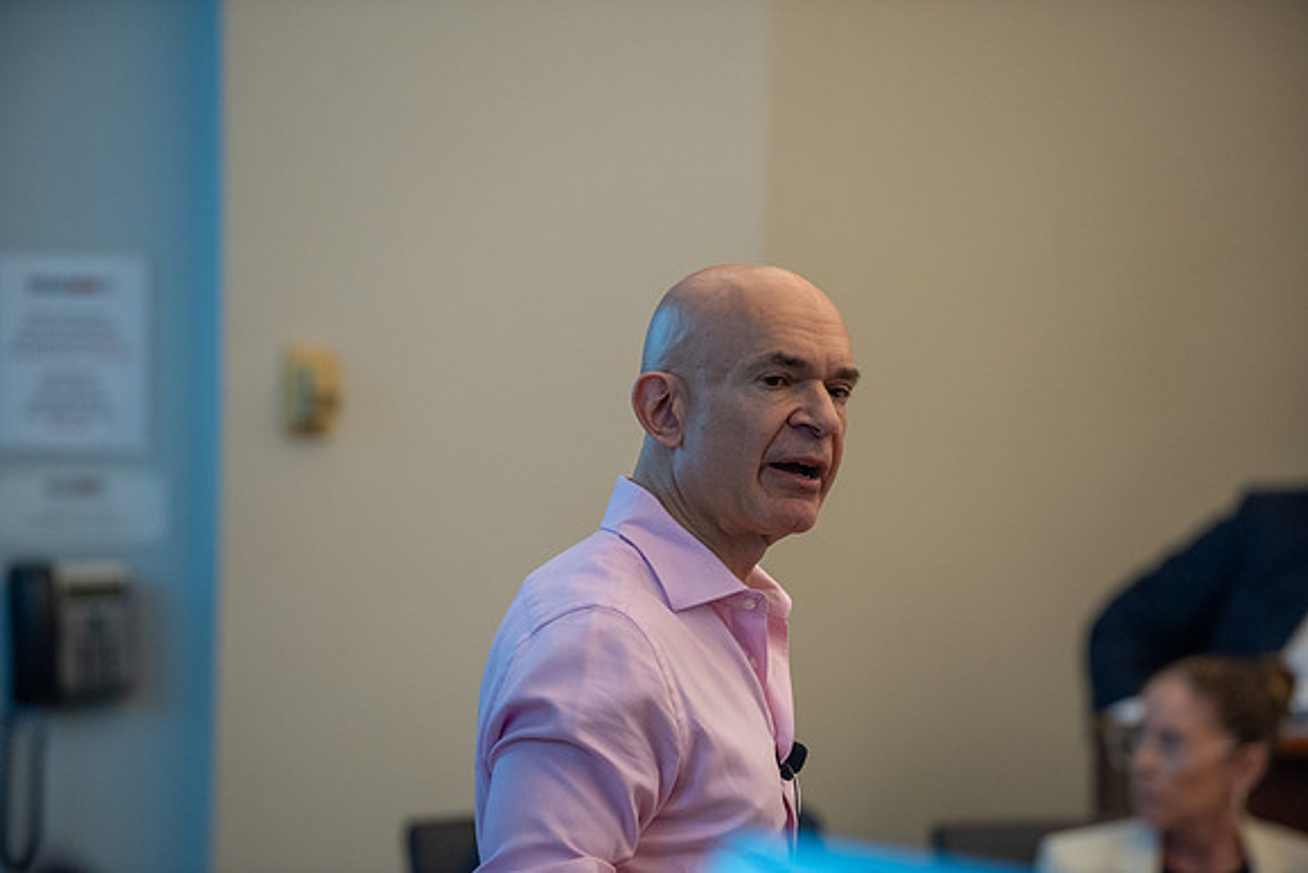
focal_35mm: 200
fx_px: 7285
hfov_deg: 10.3
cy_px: 436
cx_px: 654
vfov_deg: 6.9
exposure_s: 1/200
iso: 2000
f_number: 3.2
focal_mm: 200
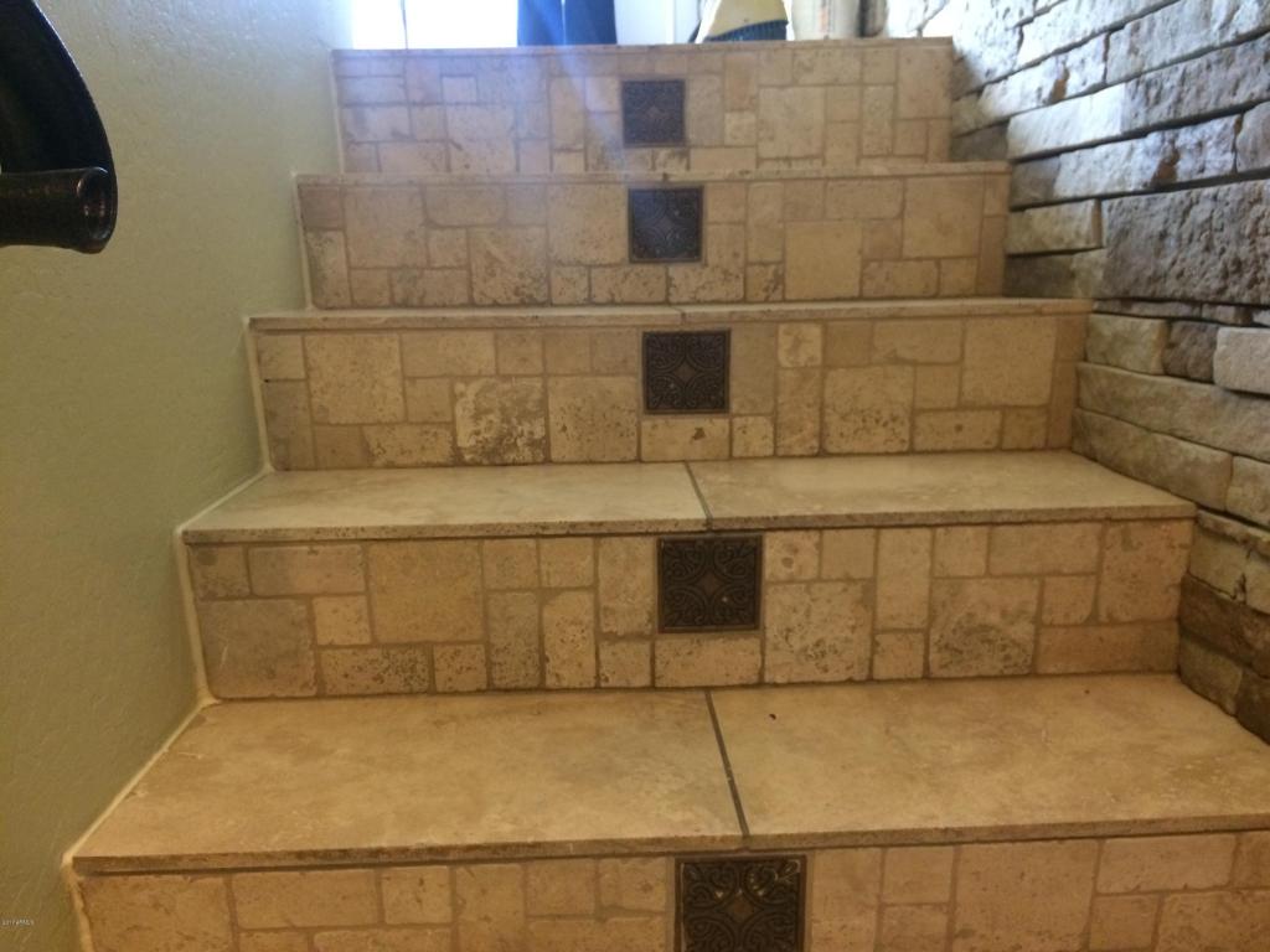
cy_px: 476
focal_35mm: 29
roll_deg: -0.3
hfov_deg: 61.7
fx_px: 1064
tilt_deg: -11.2
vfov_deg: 48.2
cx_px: 635
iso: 250
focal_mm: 4.15
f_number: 2.2
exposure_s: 1/30
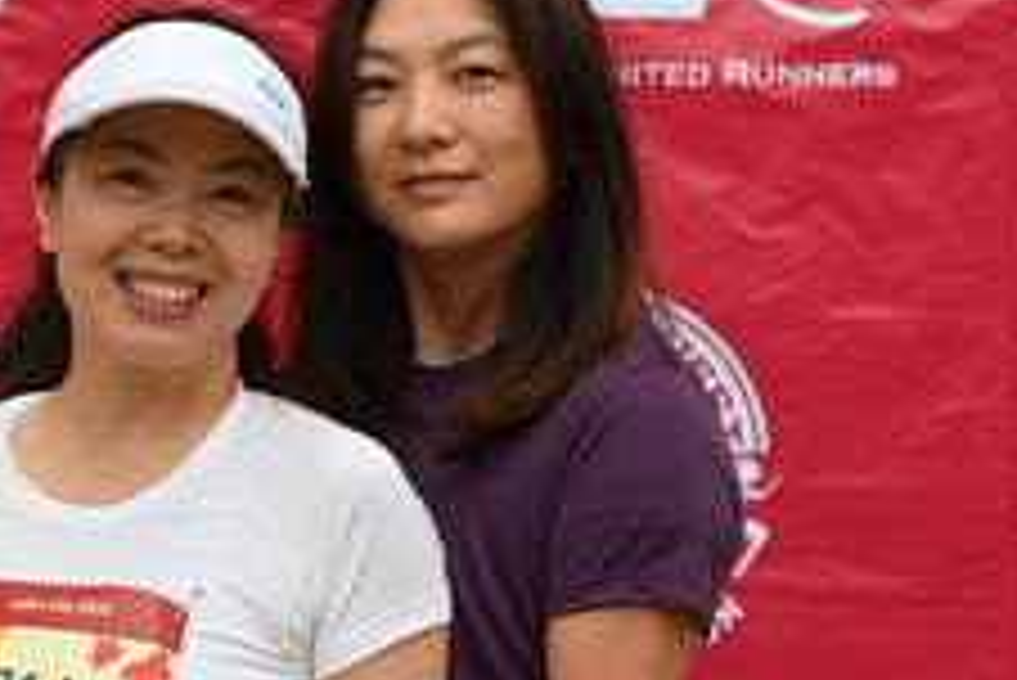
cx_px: 220
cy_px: 286
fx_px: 5851
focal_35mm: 207
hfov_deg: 9.9
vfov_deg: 6.6
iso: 720
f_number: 6.3
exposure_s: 1/125
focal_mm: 85
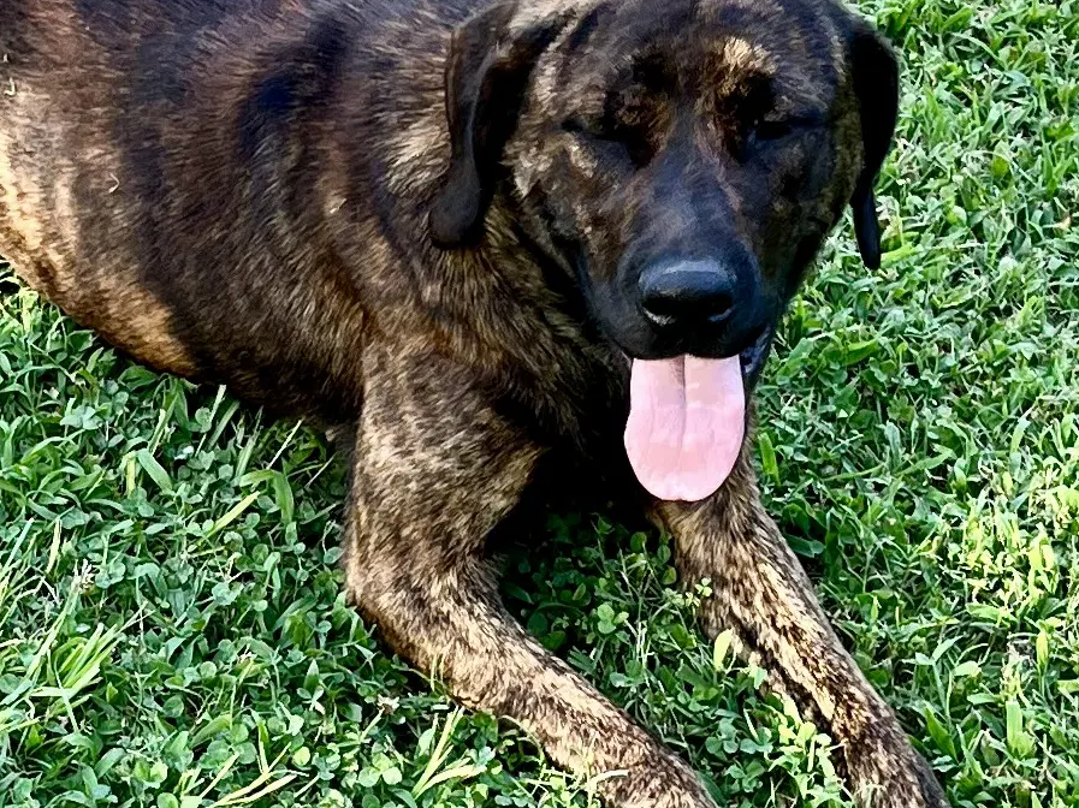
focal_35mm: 57
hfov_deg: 33.1
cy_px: 292
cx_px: 266
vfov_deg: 25.5
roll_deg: -4.2
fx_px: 1776
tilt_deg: -39.4
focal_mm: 5.1
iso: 50
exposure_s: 1/122
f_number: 1.6
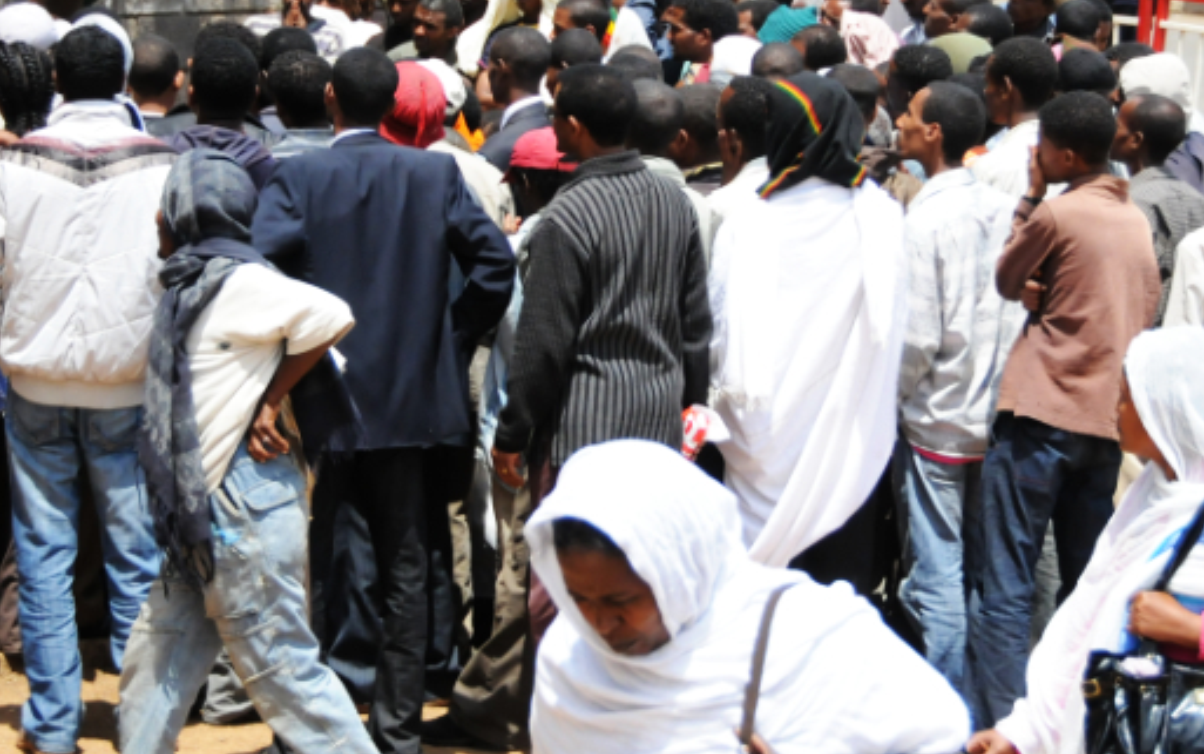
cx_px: 657
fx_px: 4300
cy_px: 122
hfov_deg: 15.9
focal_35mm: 131
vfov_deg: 10.0
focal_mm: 44
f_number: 5.6
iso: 800
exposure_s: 1/3200
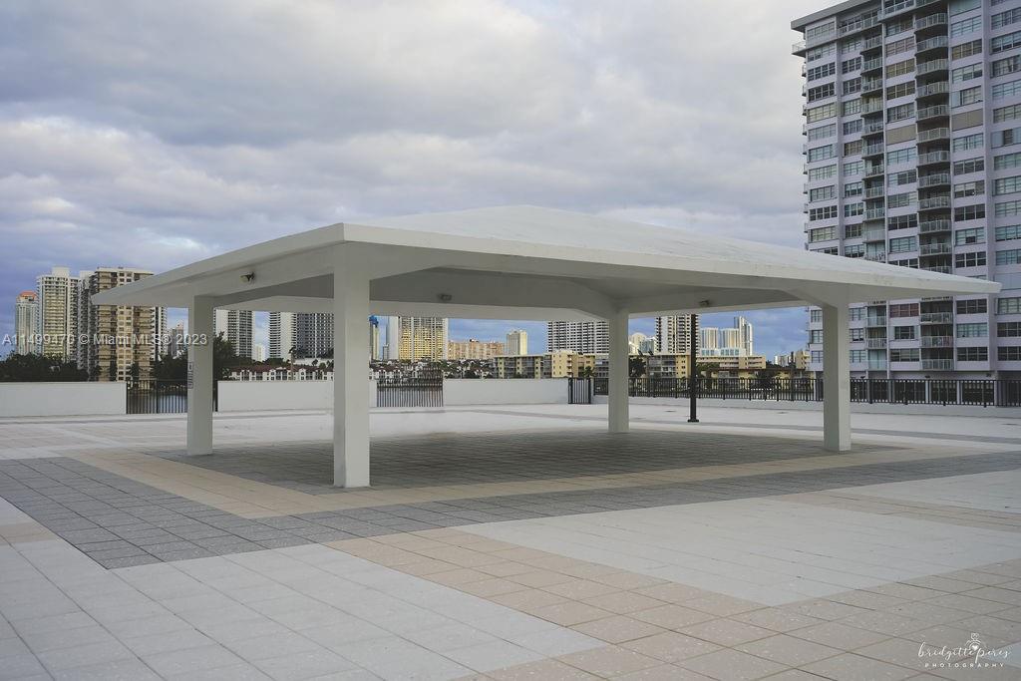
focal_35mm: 33
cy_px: 340
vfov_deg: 40.0
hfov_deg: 57.2
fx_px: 936
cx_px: 510
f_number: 6.3
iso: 100
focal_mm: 33
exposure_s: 1/100
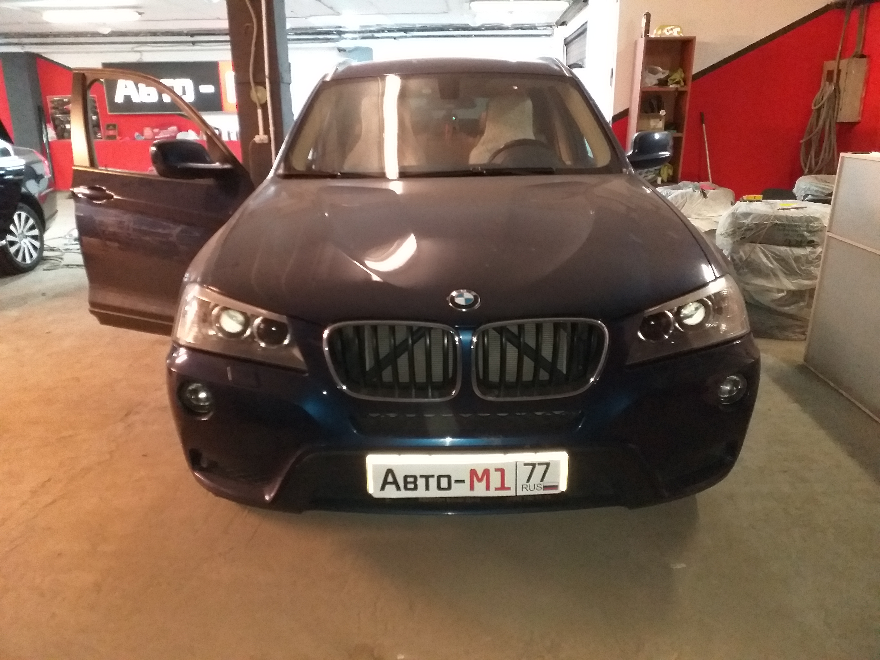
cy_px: 330
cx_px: 440
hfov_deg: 65.3
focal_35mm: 27
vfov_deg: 51.4
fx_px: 686
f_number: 1.9
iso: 400
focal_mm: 3.6
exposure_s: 1/25
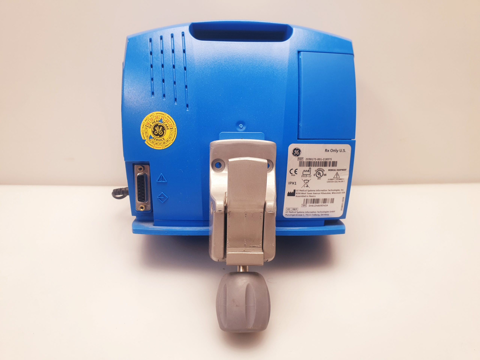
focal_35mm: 26
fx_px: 361
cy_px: 180
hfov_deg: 67.3
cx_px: 240
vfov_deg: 53.1
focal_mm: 4.3
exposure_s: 1/50
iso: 64
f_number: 2.4
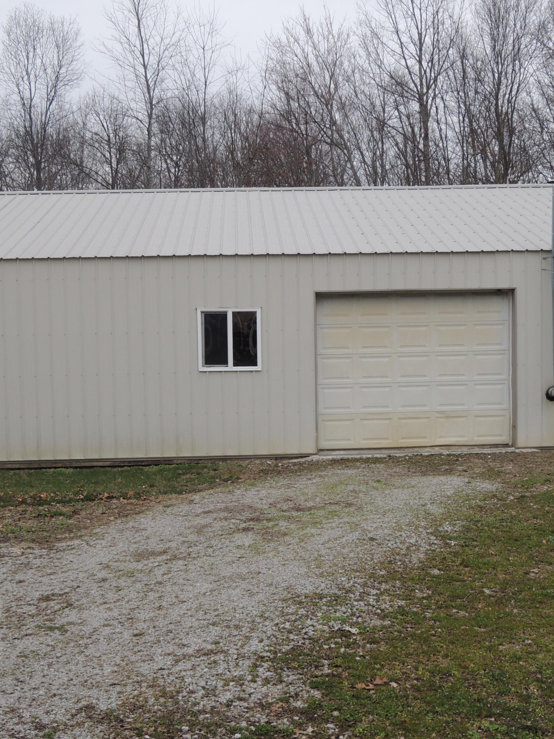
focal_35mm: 42
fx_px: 896
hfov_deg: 34.4
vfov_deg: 44.8
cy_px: 372
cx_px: 277
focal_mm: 5.5
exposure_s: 1/500
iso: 100
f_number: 3
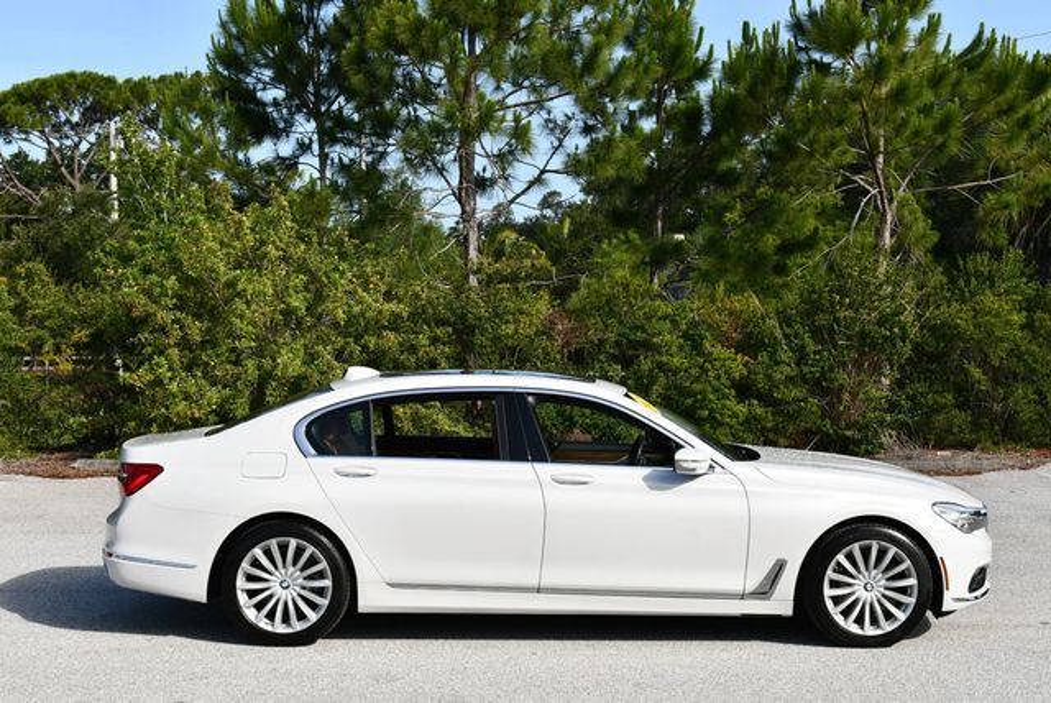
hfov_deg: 35.6
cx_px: 526
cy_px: 352
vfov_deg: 24.2
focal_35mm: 56
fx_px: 1636
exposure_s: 1/250
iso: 110
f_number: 8
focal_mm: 28
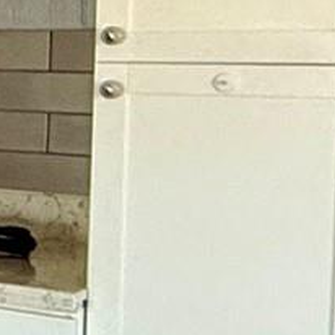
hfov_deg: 10.2
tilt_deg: -5.2
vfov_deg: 14.2
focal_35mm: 123
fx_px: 1347
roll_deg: -0.3
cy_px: 127
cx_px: -683
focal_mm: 2.22
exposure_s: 1/99
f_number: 2.2
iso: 250
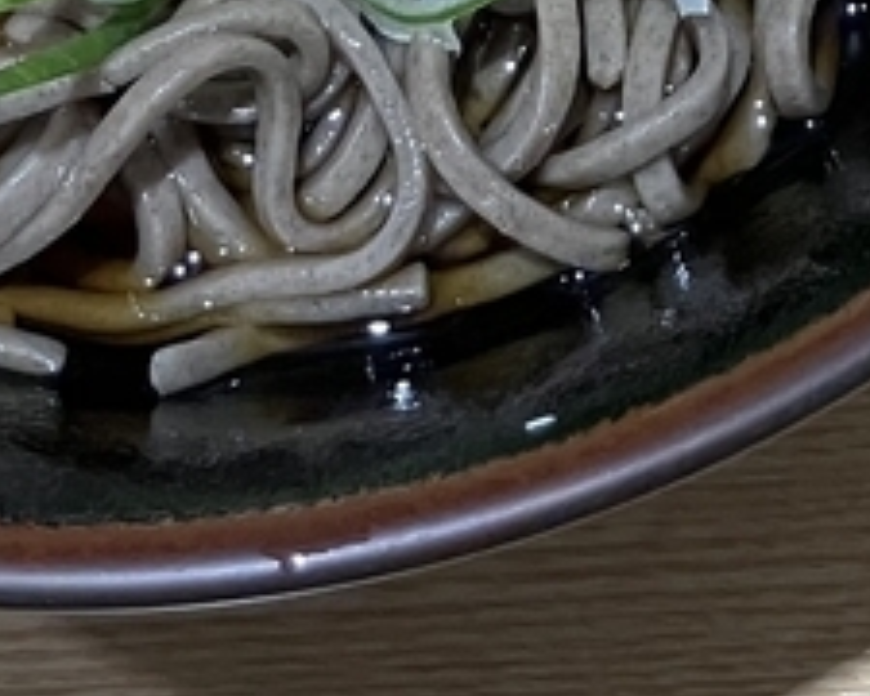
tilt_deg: -53.9
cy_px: -510
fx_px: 3759
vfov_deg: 10.1
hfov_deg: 13.1
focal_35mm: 146
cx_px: 804
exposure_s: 1/71
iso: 80
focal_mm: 3.99
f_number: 1.8
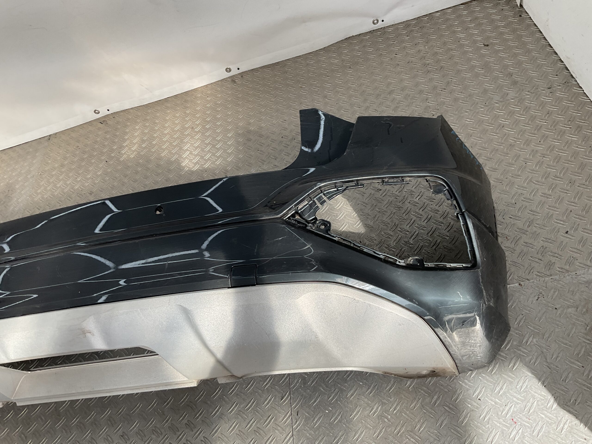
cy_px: 222
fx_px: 496
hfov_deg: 61.7
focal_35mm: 29
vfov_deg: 48.2
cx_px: 296
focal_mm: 3
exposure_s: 1/519
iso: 16
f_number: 1.8
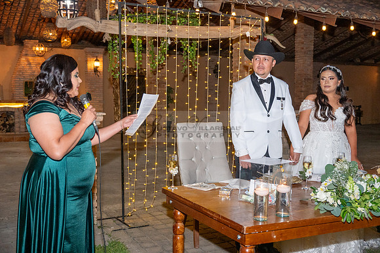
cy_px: 126
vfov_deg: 31.2
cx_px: 190
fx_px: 454
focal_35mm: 43
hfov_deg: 45.4
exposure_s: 1/200
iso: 2500
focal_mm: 43
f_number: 5
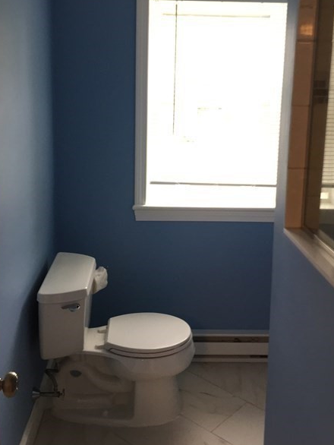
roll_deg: -1.9
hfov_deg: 37.7
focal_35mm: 38
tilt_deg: -8.1
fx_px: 489
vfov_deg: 48.6
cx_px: 173
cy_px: 172
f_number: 2.2
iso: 100
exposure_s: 1/30
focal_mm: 4.15
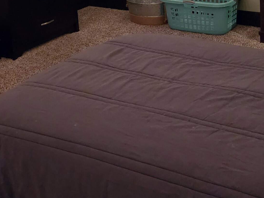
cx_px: 163
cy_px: -33
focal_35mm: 63
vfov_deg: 21.7
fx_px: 480
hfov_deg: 30.6
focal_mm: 5.4
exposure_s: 1/120
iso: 2000
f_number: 1.8
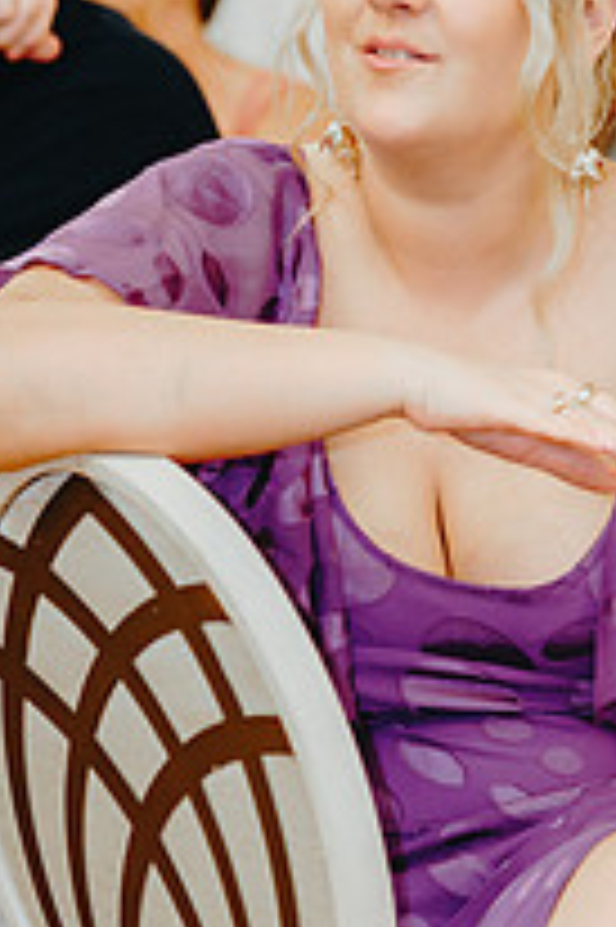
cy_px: 418
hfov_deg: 7.4
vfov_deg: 11.1
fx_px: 4782
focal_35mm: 186
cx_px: 544
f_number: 2.8
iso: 2000
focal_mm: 85
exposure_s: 1/125
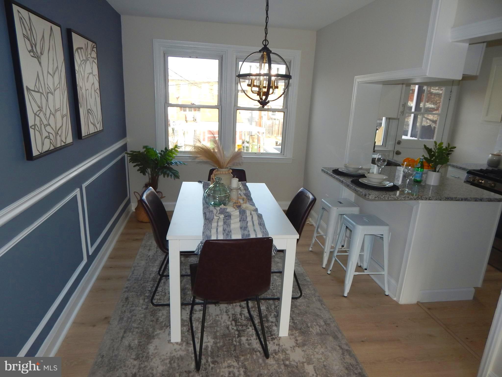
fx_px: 319
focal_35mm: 22
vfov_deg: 61.1
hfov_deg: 76.4
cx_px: 251
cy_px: 188
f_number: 3
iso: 125
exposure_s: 1/200
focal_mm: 4
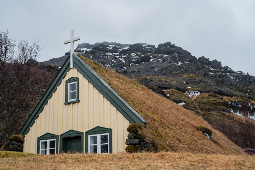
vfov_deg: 29.9
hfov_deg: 43.6
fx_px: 319
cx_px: 128
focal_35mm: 45
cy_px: 85
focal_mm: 45
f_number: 9
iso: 1600
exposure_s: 1/125
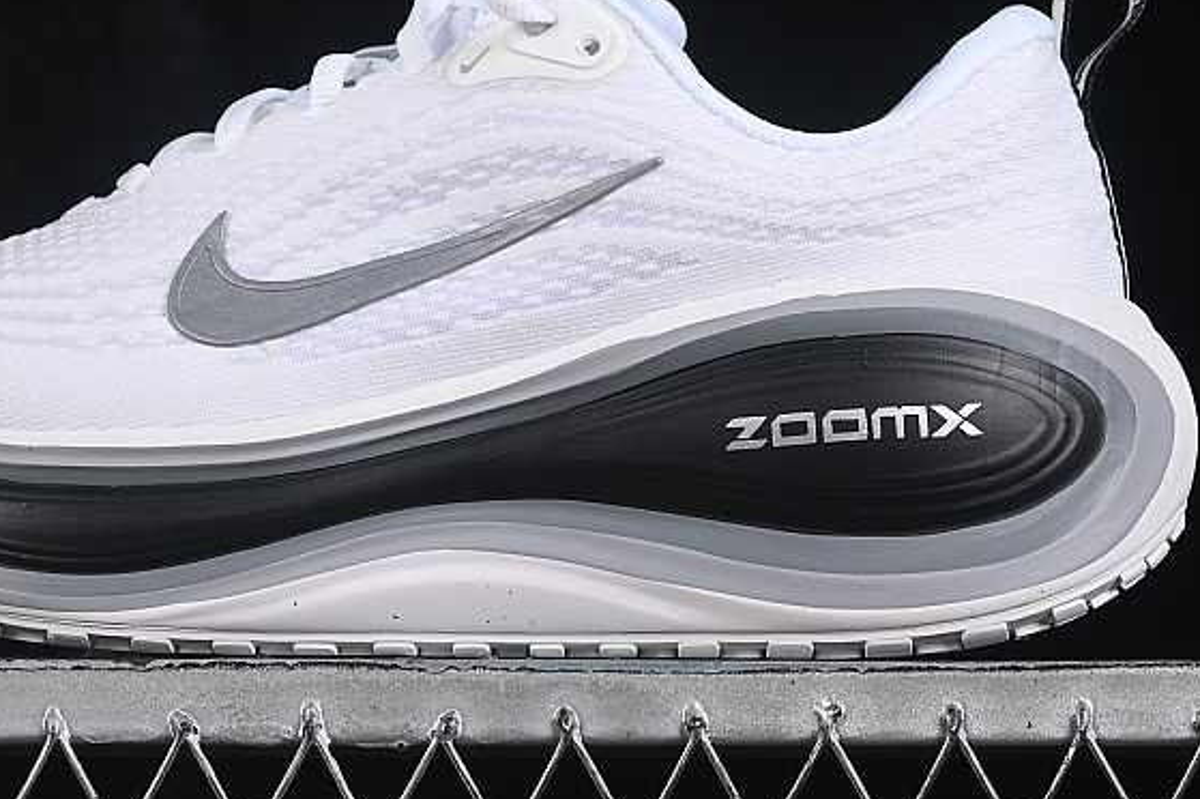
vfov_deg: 9.4
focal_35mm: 145
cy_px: 176
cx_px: 429
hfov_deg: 14.1
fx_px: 4830
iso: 160
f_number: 8
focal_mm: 50
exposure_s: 1/80
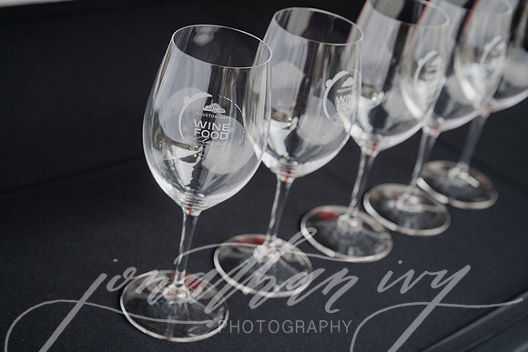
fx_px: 968
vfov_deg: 20.6
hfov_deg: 30.5
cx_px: 264
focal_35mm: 66
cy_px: 176
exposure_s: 1/250
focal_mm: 66
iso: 2200
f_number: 5.6
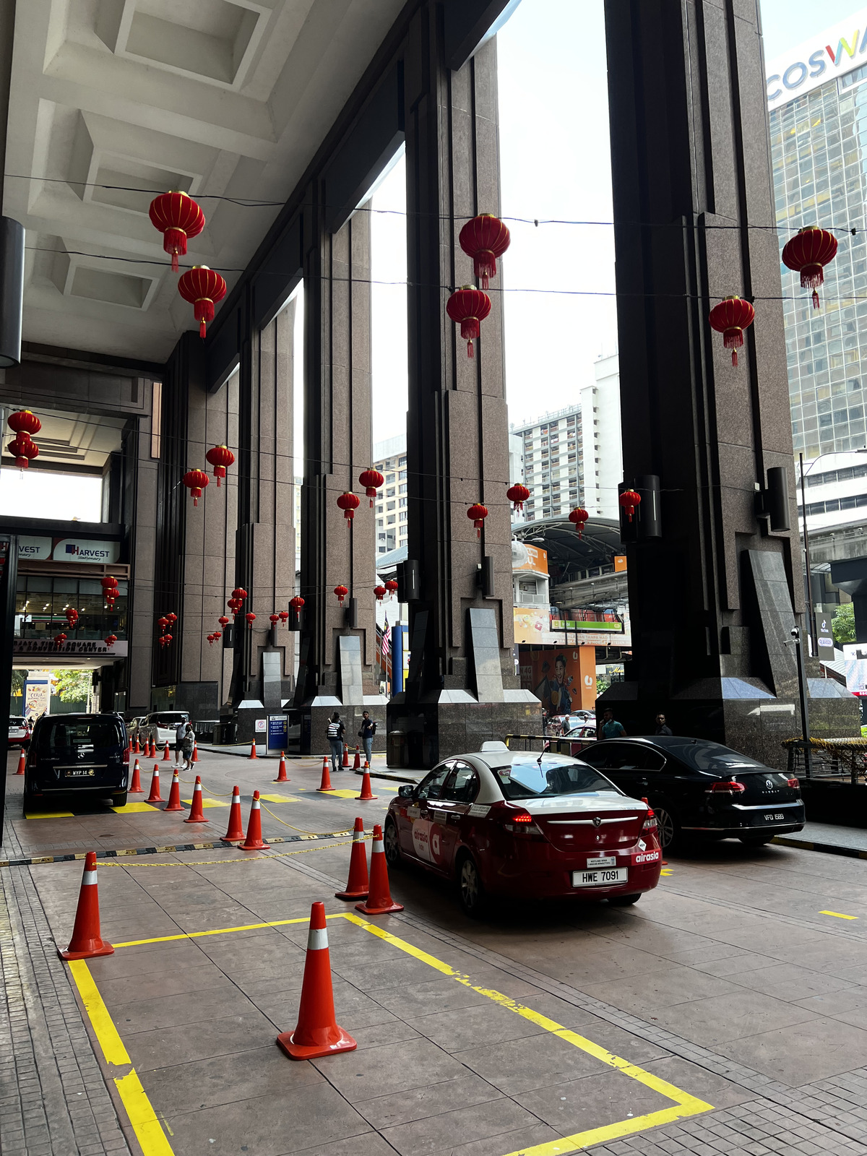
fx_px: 868
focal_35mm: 26
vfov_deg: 67.3
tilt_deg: +8.2
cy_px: 578
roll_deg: +0.5
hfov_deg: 53.1
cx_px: 434
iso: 64
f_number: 1.5
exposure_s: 1/480
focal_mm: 5.7
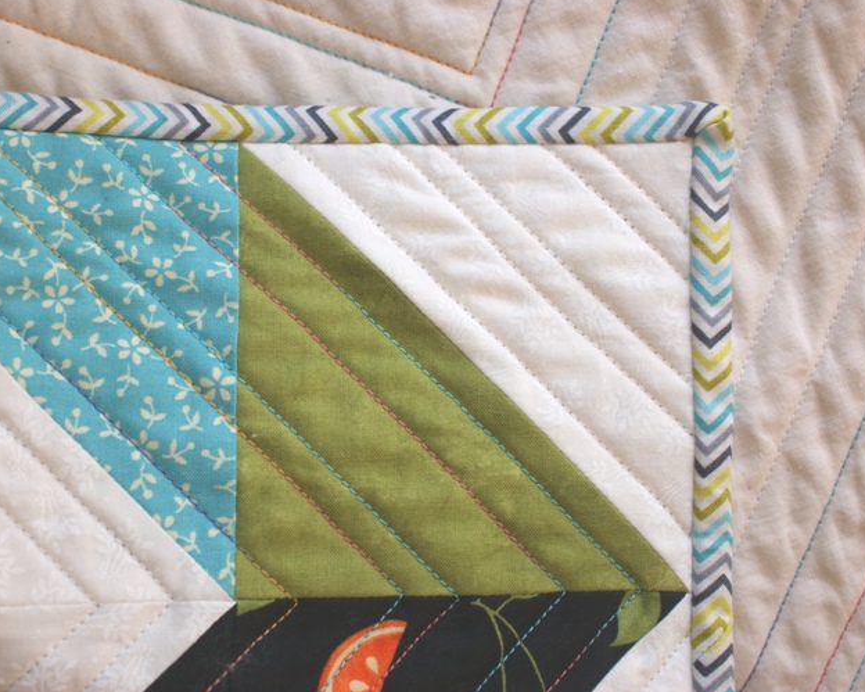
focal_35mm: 45
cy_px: 347
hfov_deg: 41.1
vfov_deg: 33.4
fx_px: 1152
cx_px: 395
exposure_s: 1/50
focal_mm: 26
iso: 100
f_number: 5.6
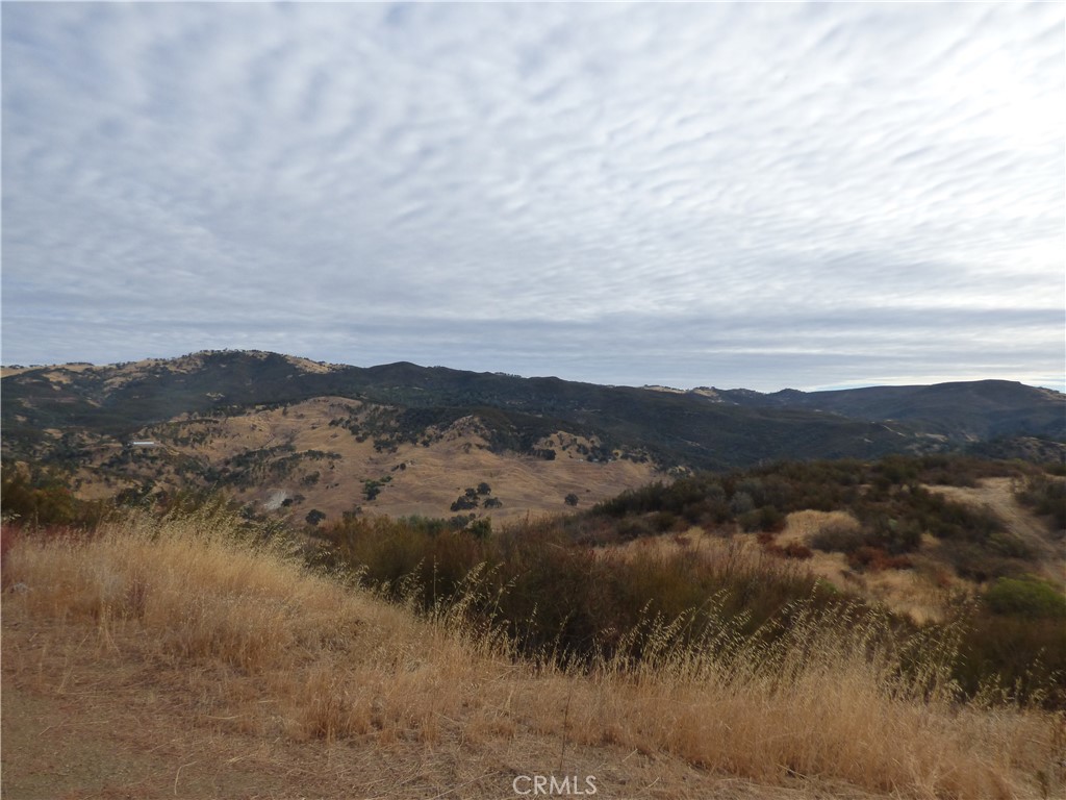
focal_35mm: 20
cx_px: 533
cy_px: 400
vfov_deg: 66.0
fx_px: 616
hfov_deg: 81.7
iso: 160
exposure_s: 1/1600
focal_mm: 3.58
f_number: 2.8
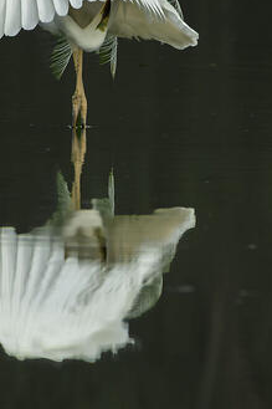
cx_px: 89
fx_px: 17380
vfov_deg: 1.3
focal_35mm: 1532
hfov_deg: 0.9
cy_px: 128
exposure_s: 1/4000
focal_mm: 560
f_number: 8
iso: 2500
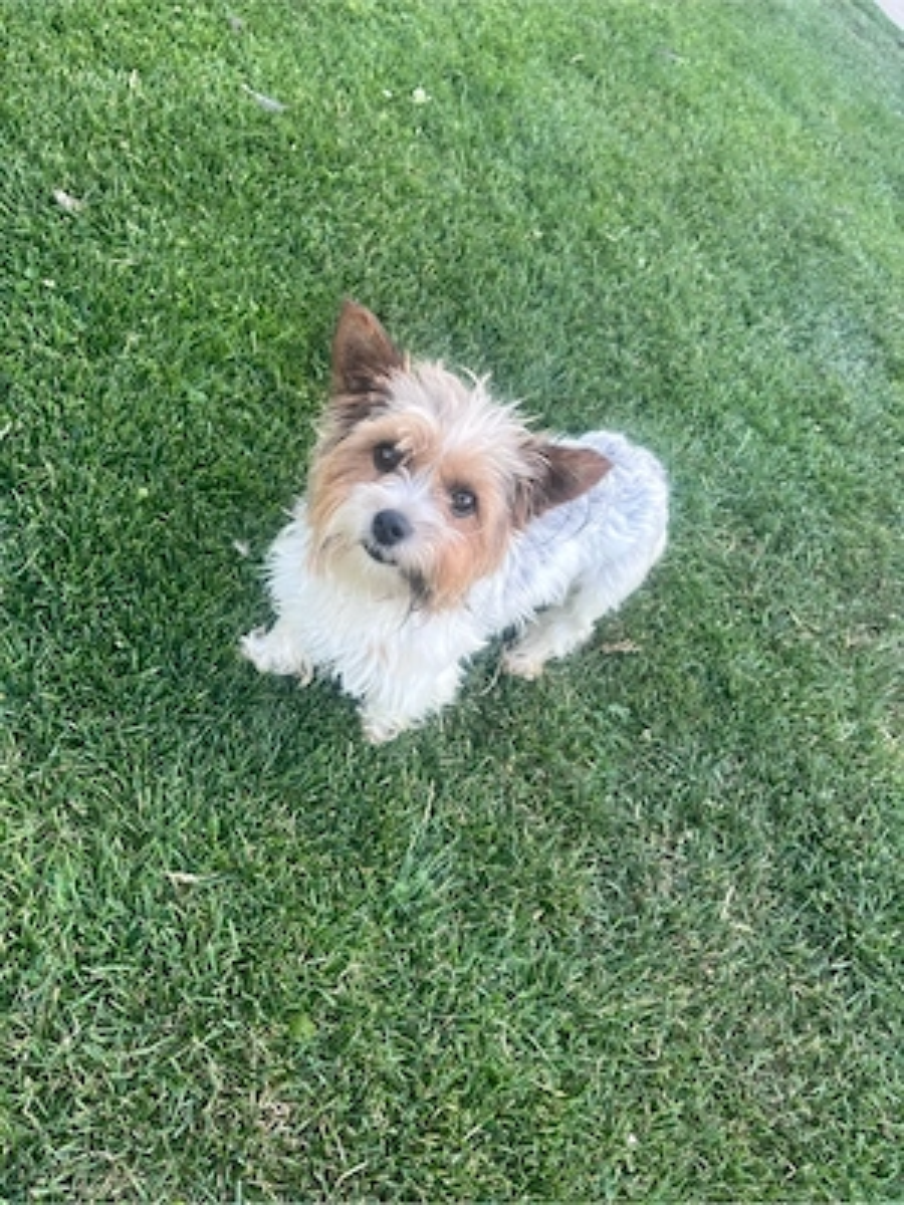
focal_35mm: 26
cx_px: 452
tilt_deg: -48.0
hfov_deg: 53.1
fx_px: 905
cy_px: 602
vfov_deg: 67.3
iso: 50
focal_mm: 5.1
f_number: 1.6
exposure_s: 1/122
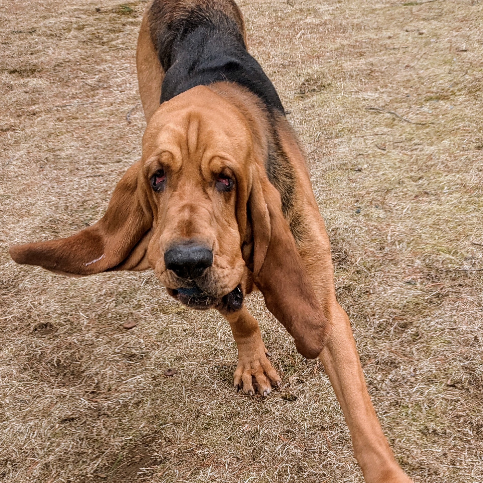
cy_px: 283
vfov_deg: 50.9
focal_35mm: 32
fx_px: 505
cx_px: 242
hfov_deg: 51.1
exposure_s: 1/650
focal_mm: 4.38
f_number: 1.73
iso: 45
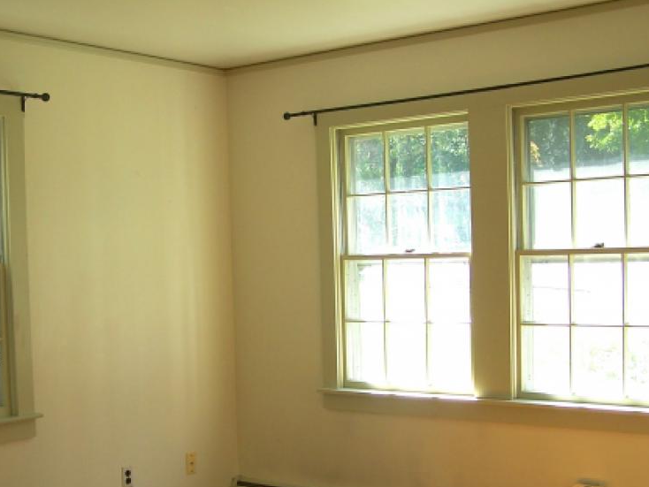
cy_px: 324
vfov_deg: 27.4
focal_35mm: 53
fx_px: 994
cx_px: 251
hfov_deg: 36.0
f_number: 2.8
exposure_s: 1/90
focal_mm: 6.3
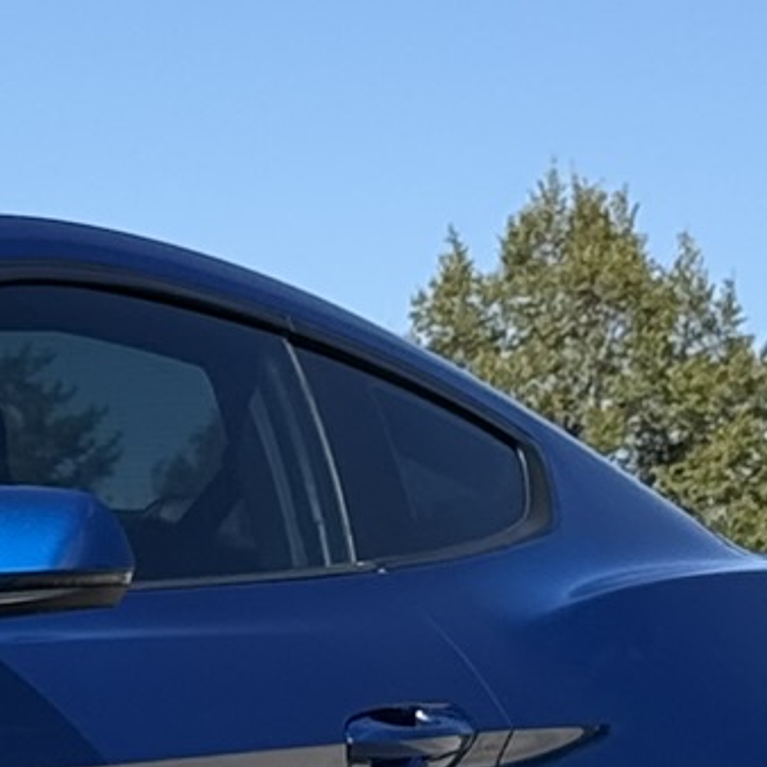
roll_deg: -1.0
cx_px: -998
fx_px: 6443
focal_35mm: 257
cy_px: 808
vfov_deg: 6.8
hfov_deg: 6.5
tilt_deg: +0.6
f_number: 1.78
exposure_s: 1/3704
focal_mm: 6.76
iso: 64
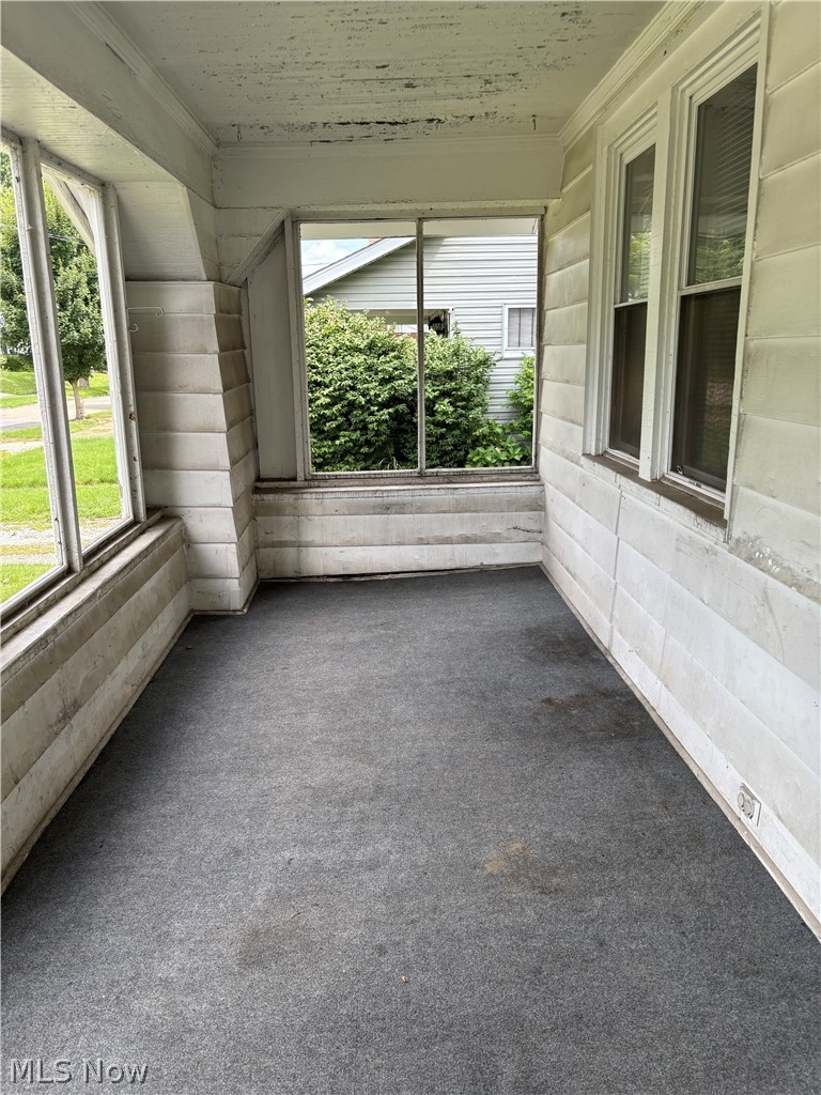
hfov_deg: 53.1
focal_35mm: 26
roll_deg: +0.5
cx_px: 410
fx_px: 822
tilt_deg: -13.5
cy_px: 548
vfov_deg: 67.3
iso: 40
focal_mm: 5.96
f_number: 1.6
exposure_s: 1/261
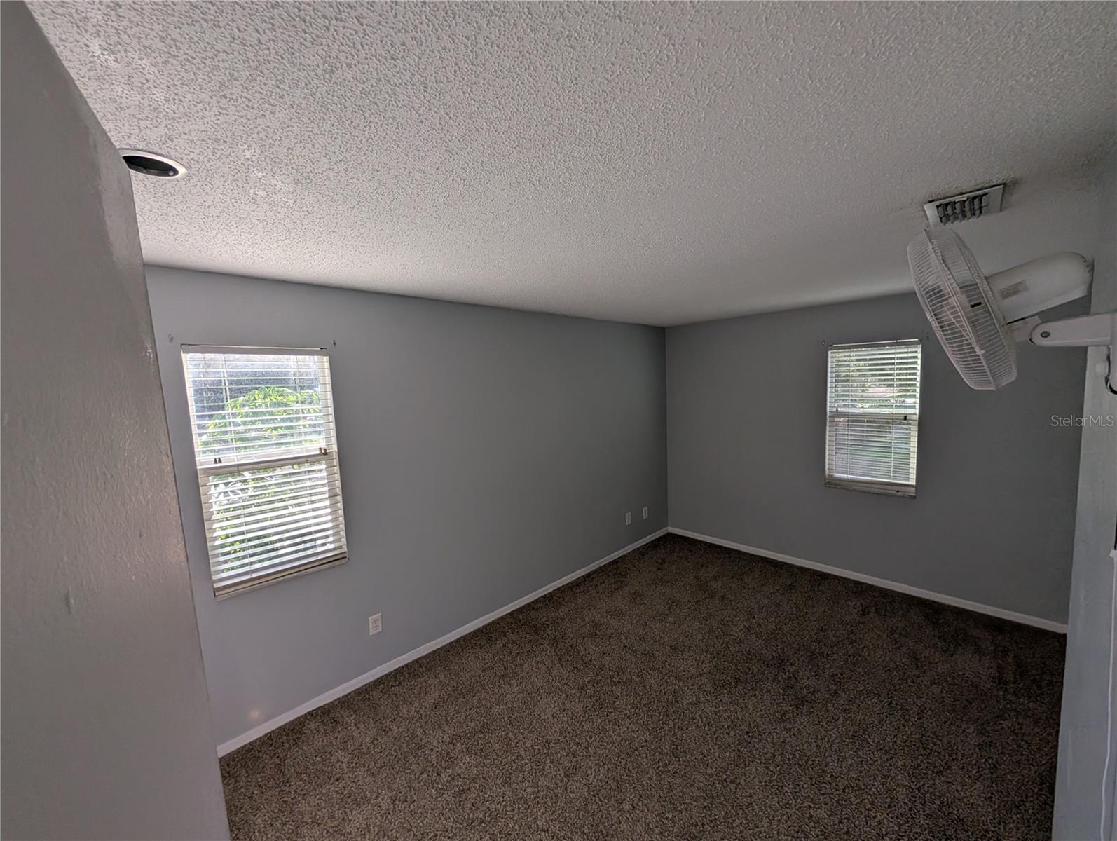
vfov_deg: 94.6
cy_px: 420
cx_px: 558
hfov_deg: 110.5
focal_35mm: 12
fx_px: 388
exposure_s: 1/522
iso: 55
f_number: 1.7
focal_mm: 2.02
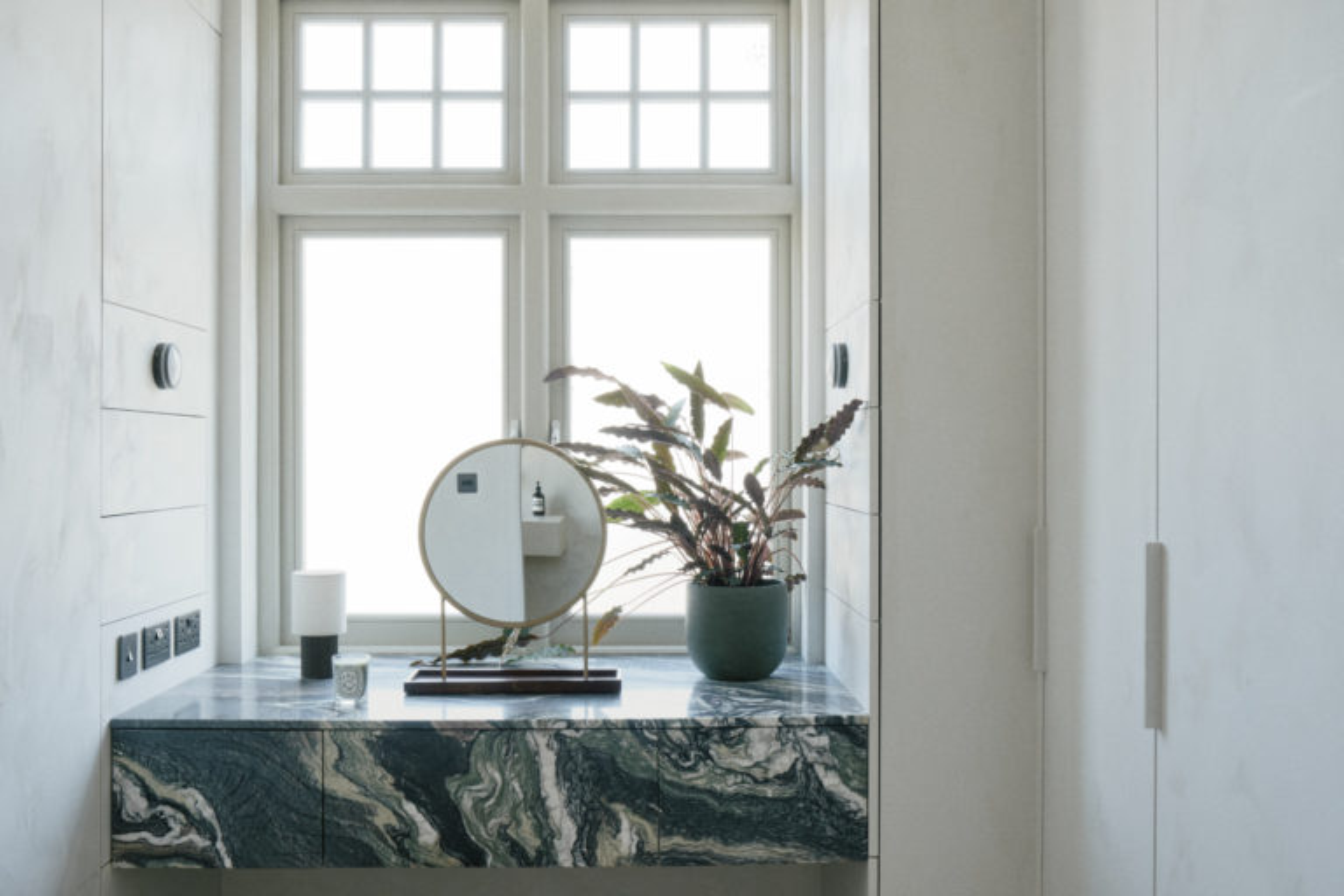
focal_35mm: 33
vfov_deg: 40.0
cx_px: 672
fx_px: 1232
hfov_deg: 57.2
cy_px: 448
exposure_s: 1/6
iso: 160
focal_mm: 22
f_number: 11
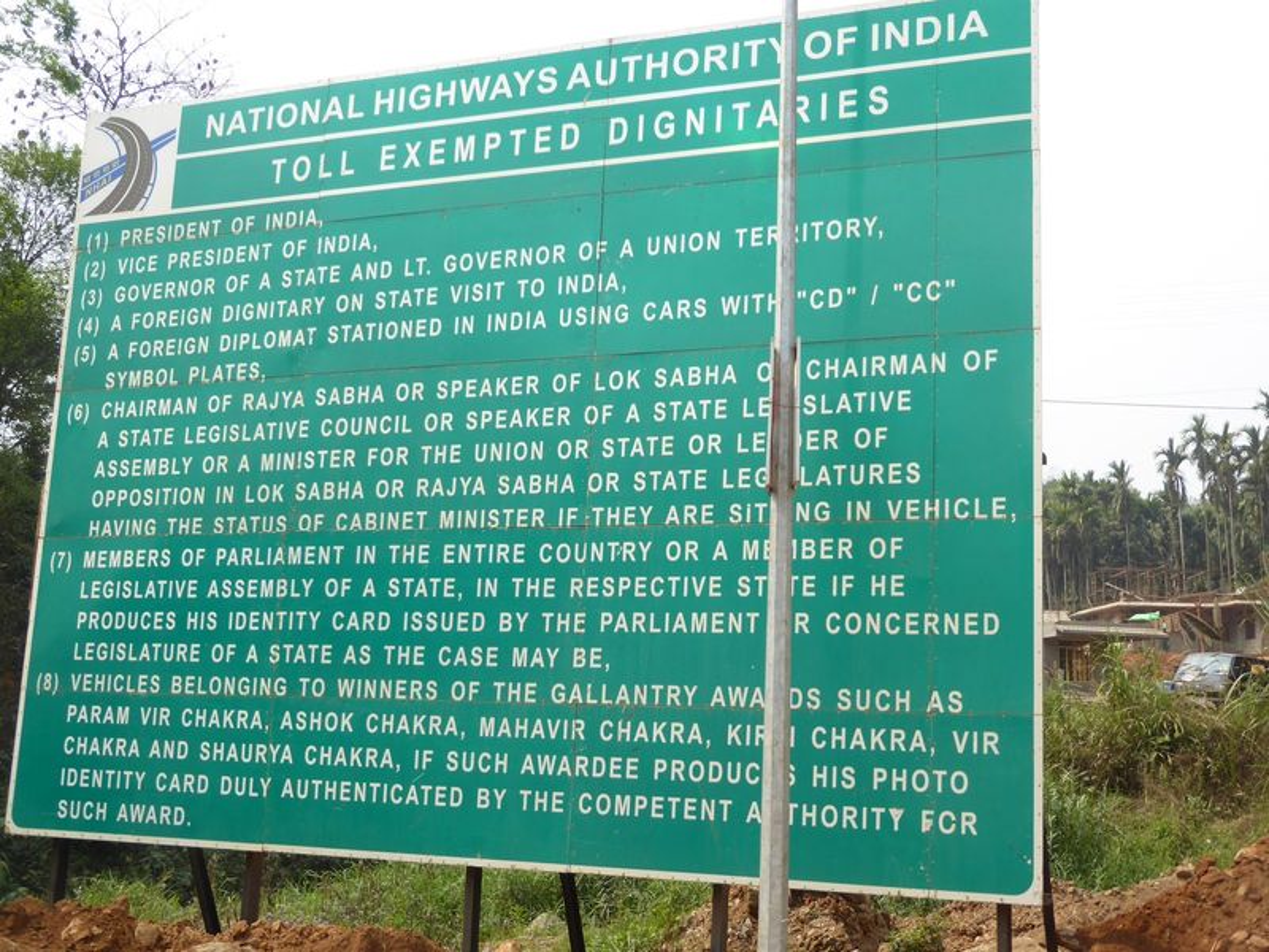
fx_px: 1686
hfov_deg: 41.2
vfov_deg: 31.5
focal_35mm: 46
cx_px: 634
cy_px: 476
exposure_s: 1/320
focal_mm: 7.8
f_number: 3.9
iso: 80
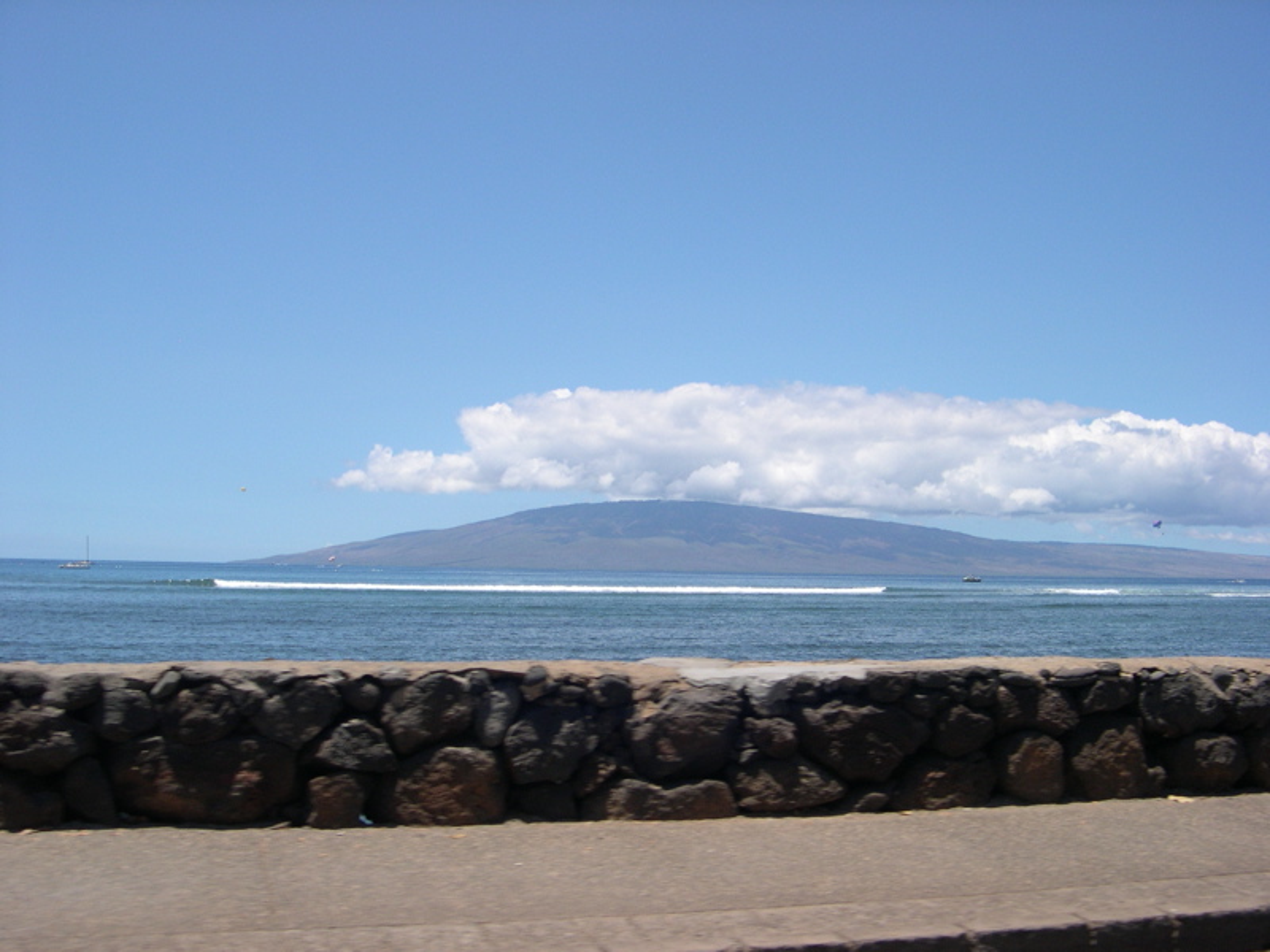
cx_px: 635
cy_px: 476
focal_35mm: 38
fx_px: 1394
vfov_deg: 37.7
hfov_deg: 49.0
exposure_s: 1/274
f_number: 7.6
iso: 100
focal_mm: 8
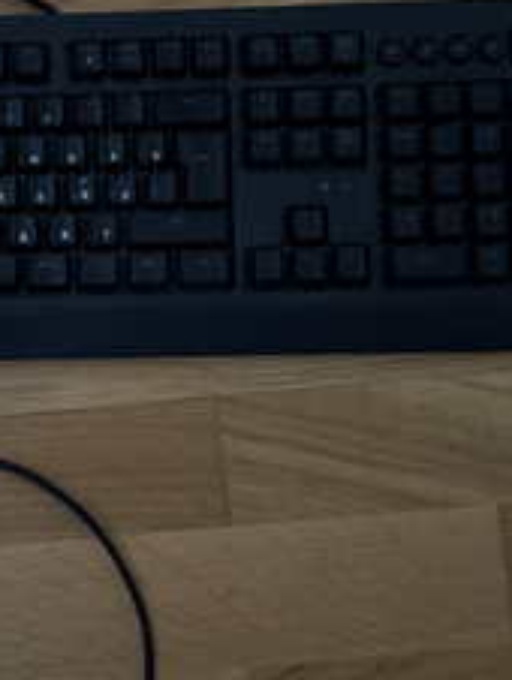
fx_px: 1043
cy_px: 277
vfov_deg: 36.0
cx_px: 74
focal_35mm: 53
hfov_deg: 26.8
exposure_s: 1/21
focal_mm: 6.76
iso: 1600
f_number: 1.78
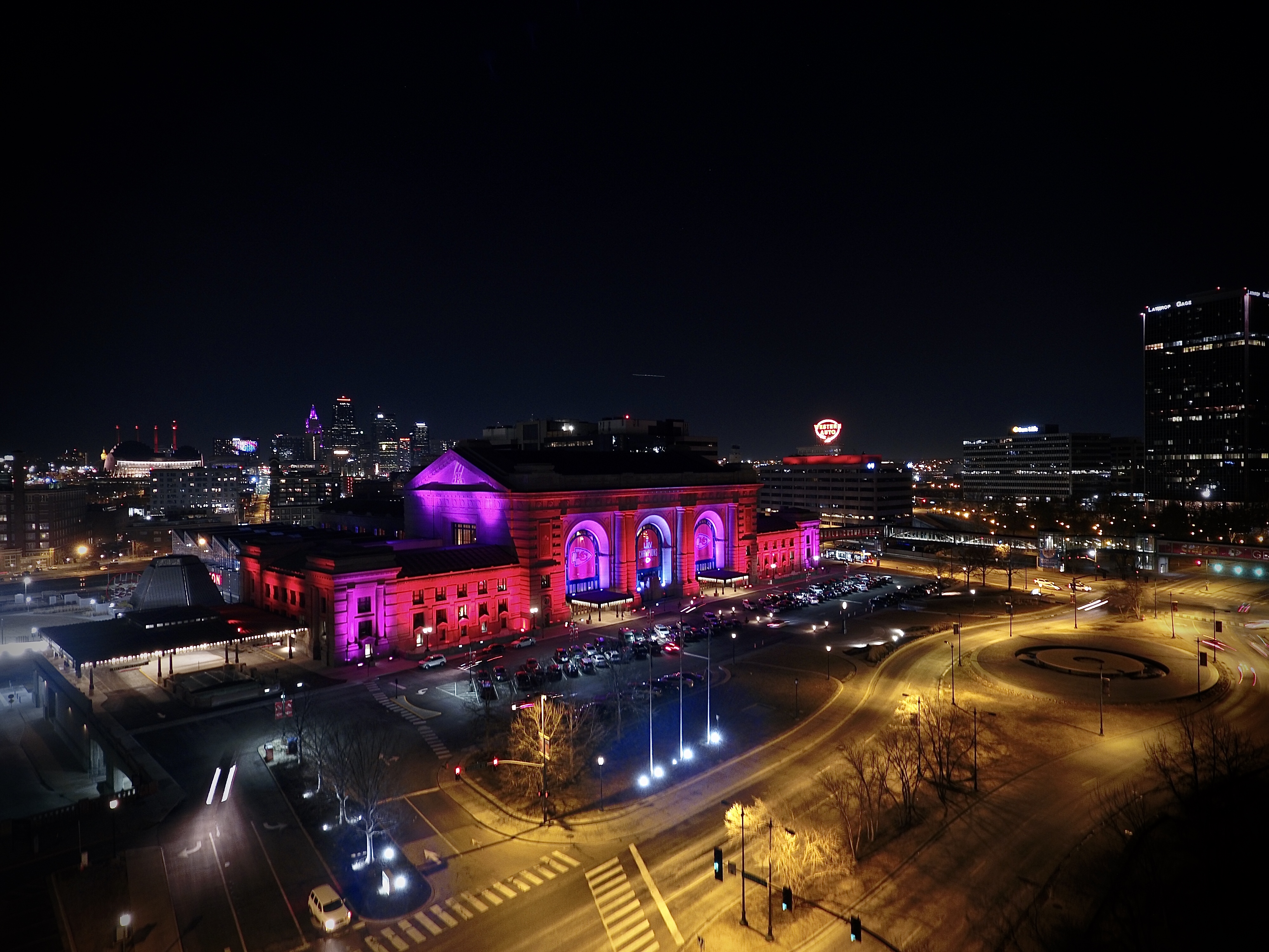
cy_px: 476
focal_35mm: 20
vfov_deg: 66.0
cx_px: 634
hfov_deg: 81.7
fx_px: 733
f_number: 2.8
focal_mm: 3.61
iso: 100
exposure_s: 1.3
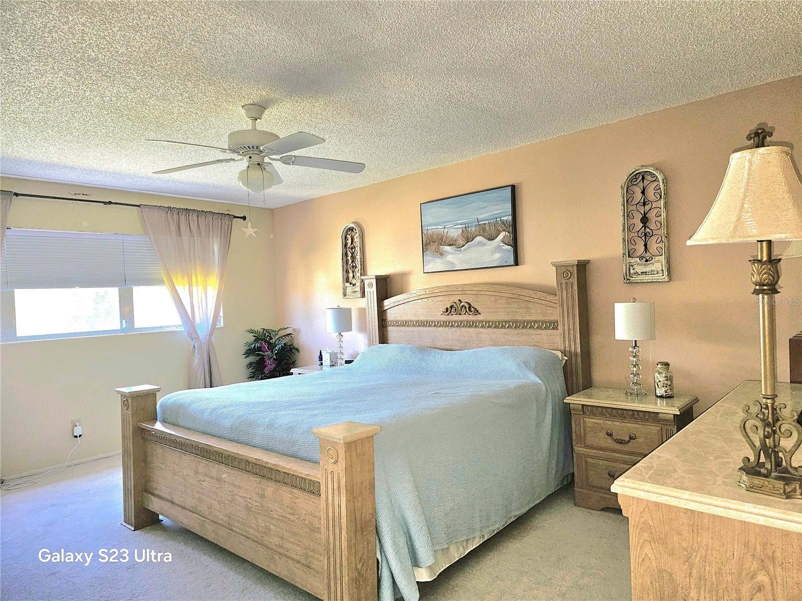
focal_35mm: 23
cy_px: 300
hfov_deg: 73.9
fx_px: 533
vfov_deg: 58.9
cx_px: 401
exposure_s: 1/24
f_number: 1.7
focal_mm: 6.3
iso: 125
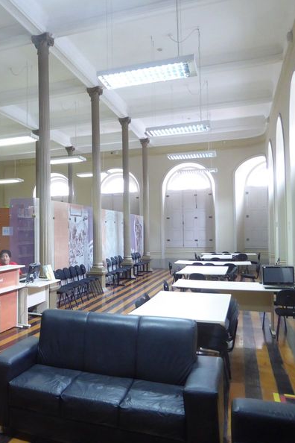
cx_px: 19
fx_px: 430
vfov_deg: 54.4
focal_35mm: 35
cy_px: 223
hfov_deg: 35.2
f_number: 3.3
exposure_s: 1/15
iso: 400
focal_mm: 4.3
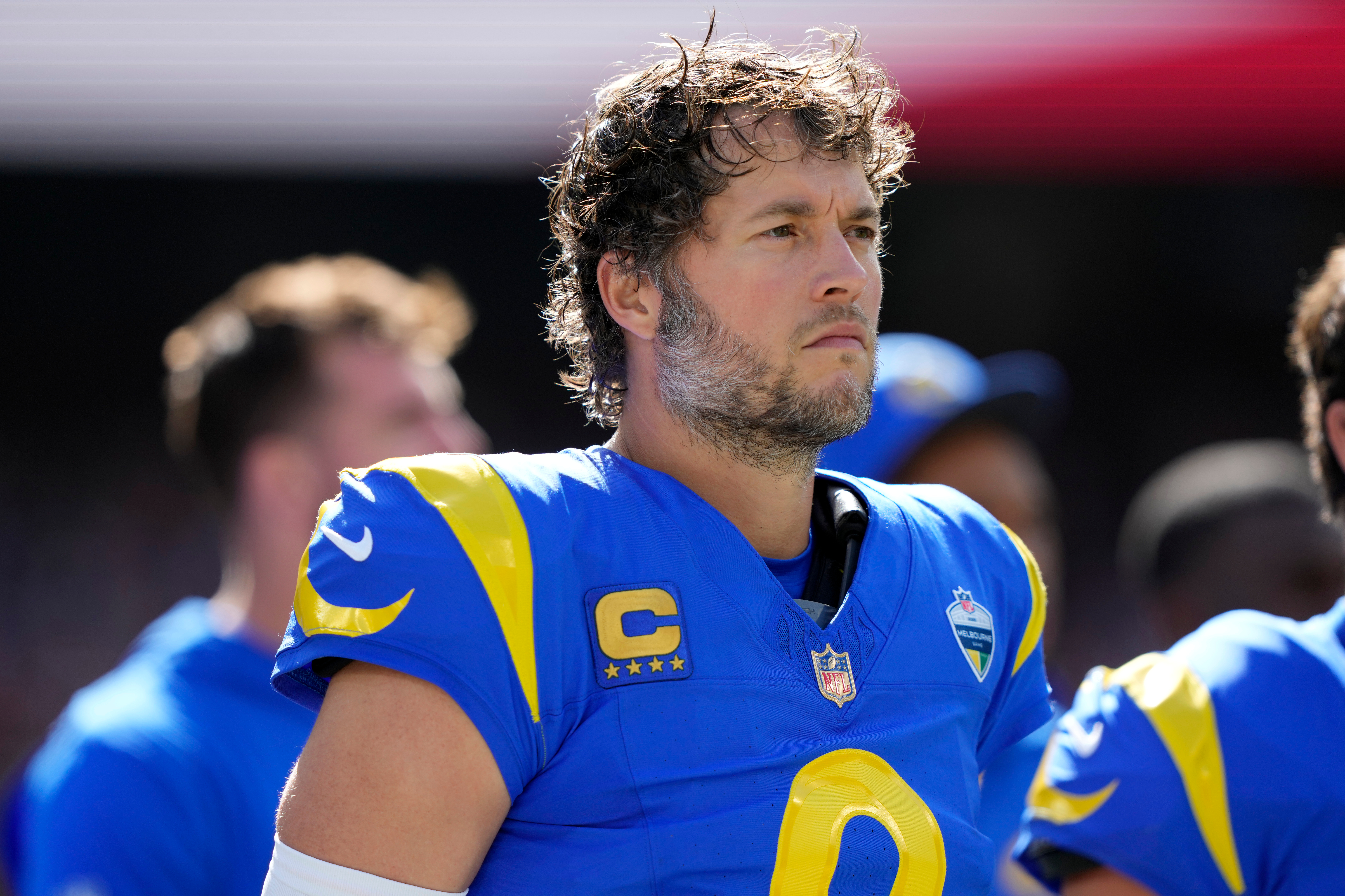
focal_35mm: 400
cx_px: 672
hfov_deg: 5.2
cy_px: 448
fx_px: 14943
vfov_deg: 3.4
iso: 400
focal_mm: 400
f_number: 3.2
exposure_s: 1/1600
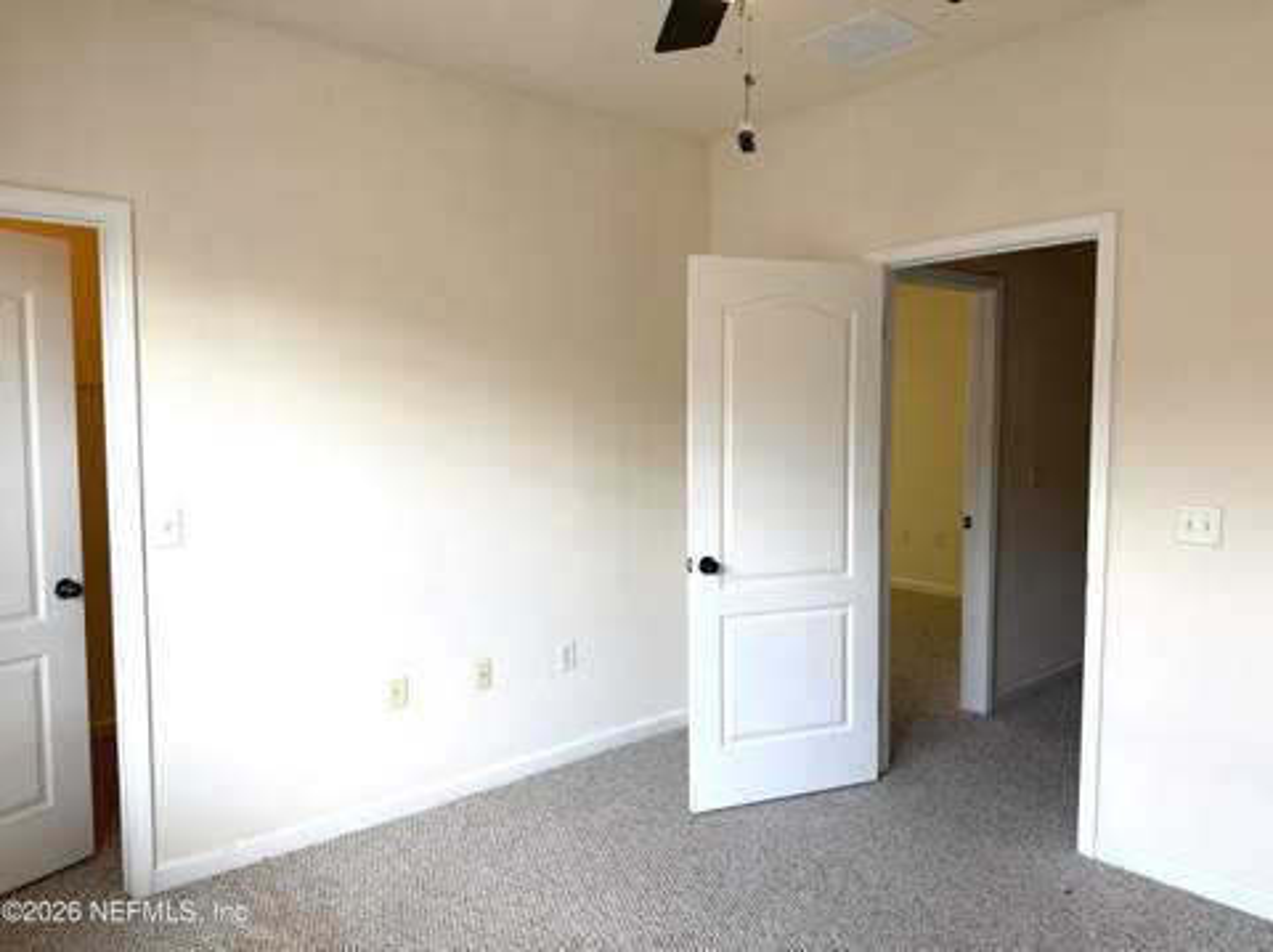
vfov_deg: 56.7
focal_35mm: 24
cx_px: 636
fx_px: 882
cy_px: 476
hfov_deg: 71.7
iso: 50
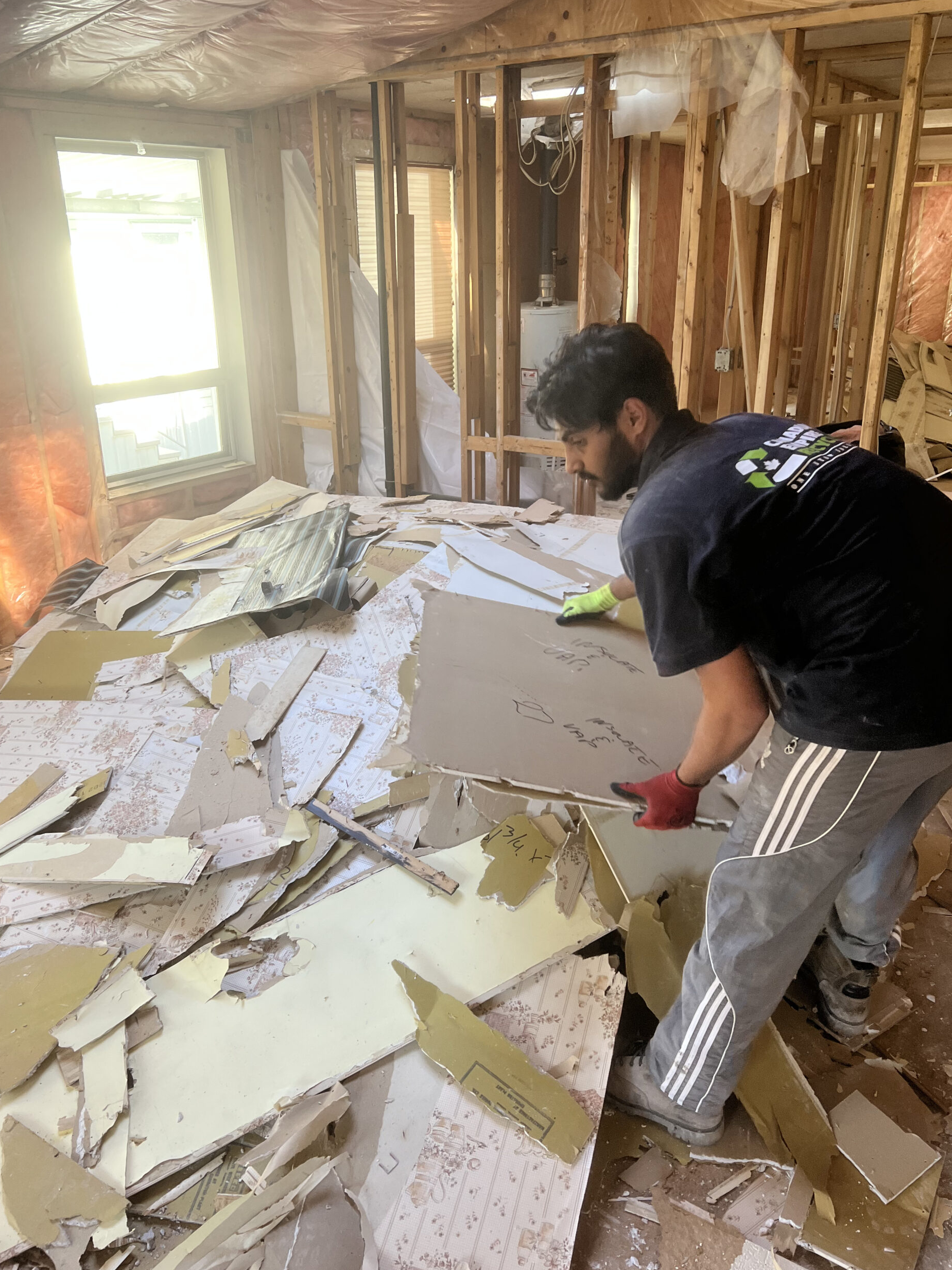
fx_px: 990
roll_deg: +2.3
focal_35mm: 27
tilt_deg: -18.9
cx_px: 487
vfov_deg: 65.3
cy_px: 617
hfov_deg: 51.4
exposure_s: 1/121
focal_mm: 5.7
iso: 125
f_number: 1.5
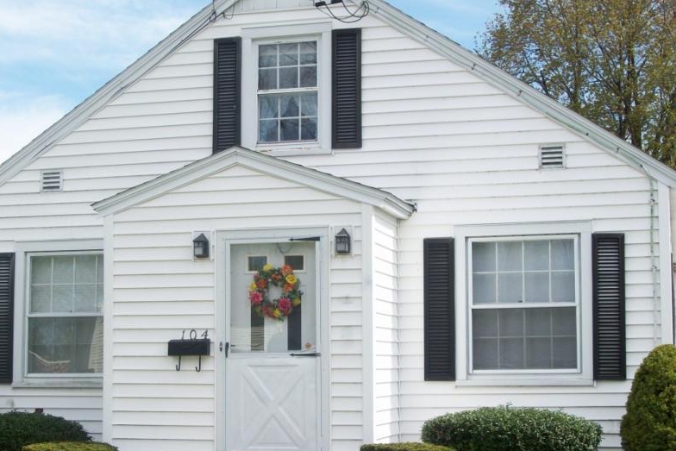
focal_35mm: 72
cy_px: 275
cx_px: 341
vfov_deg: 18.9
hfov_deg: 28.1
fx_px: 1352
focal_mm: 8.8
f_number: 3.6
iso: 64
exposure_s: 1/506
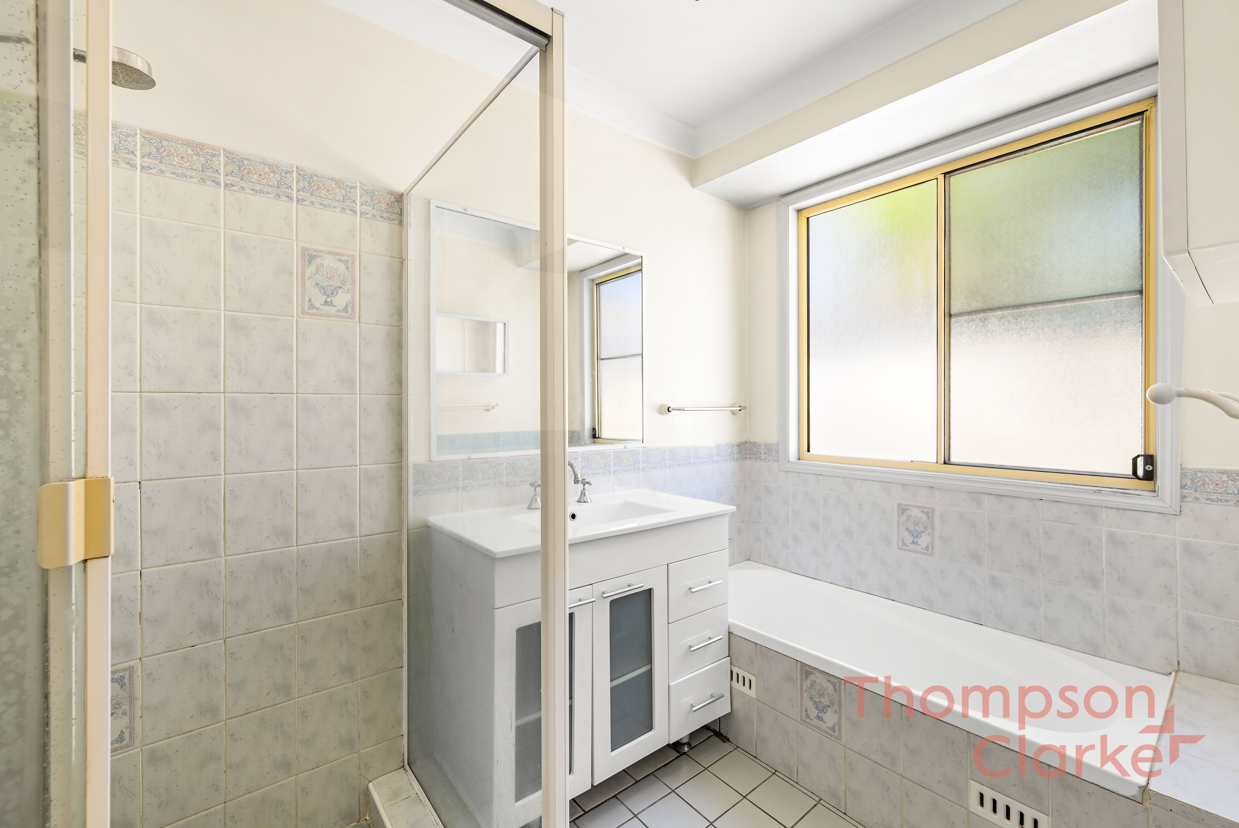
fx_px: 482
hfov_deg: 104.2
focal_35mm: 14
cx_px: 620
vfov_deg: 81.3
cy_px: 414
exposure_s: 1/10
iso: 100
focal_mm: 14
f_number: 7.1
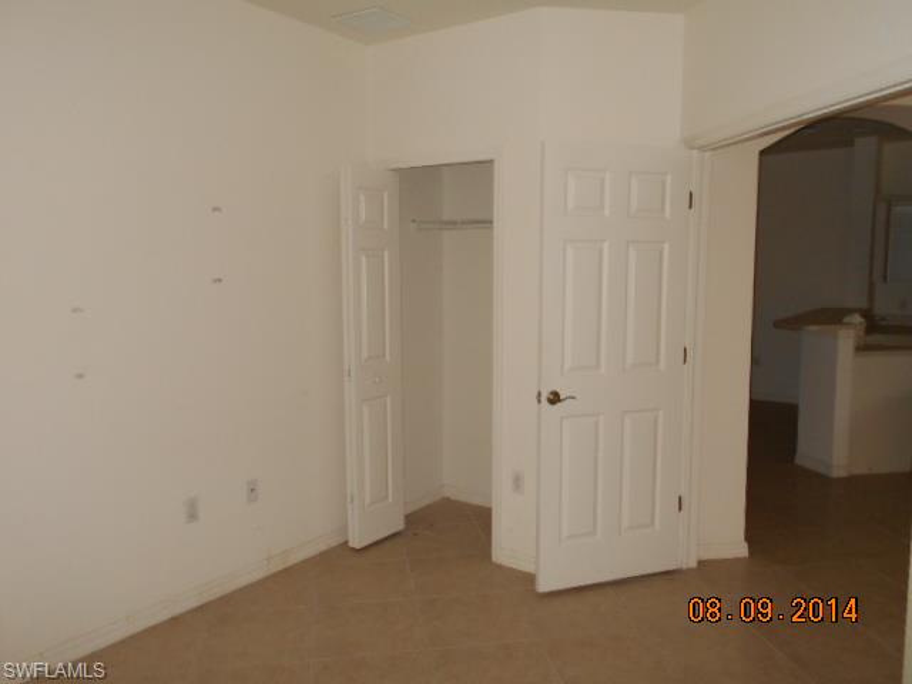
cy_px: 342
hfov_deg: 67.3
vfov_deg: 53.1
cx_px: 456
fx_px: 685
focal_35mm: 26
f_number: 3.2
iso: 200
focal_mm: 4.6
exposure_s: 1/25
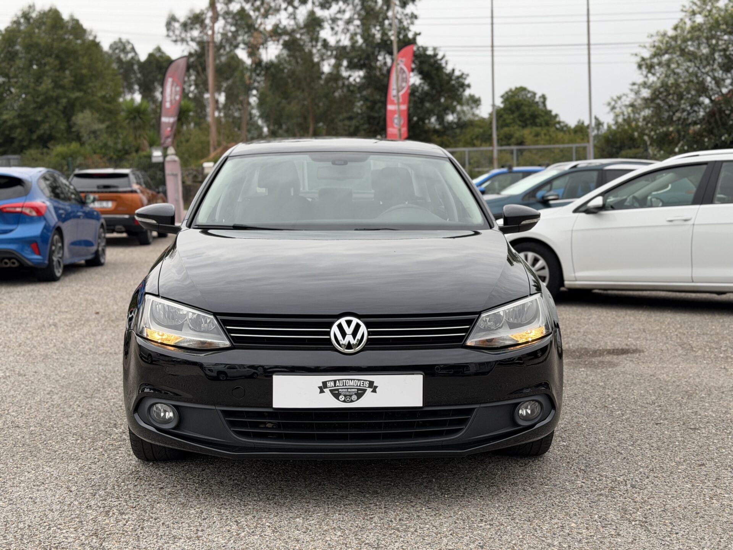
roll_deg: +2.6
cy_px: 275
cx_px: 366
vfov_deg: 30.3
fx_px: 1016
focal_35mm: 48
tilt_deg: -5.9
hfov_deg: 39.7
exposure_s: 1/1027
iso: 80
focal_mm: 6.76
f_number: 1.78
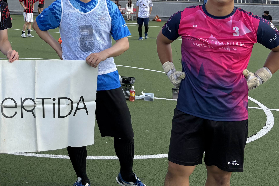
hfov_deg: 32.1
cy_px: -1
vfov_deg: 22.8
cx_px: -5
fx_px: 442
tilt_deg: +1.2
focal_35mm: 57
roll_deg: -1.3
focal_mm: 5.96
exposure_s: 1/1393
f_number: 1.6
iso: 50
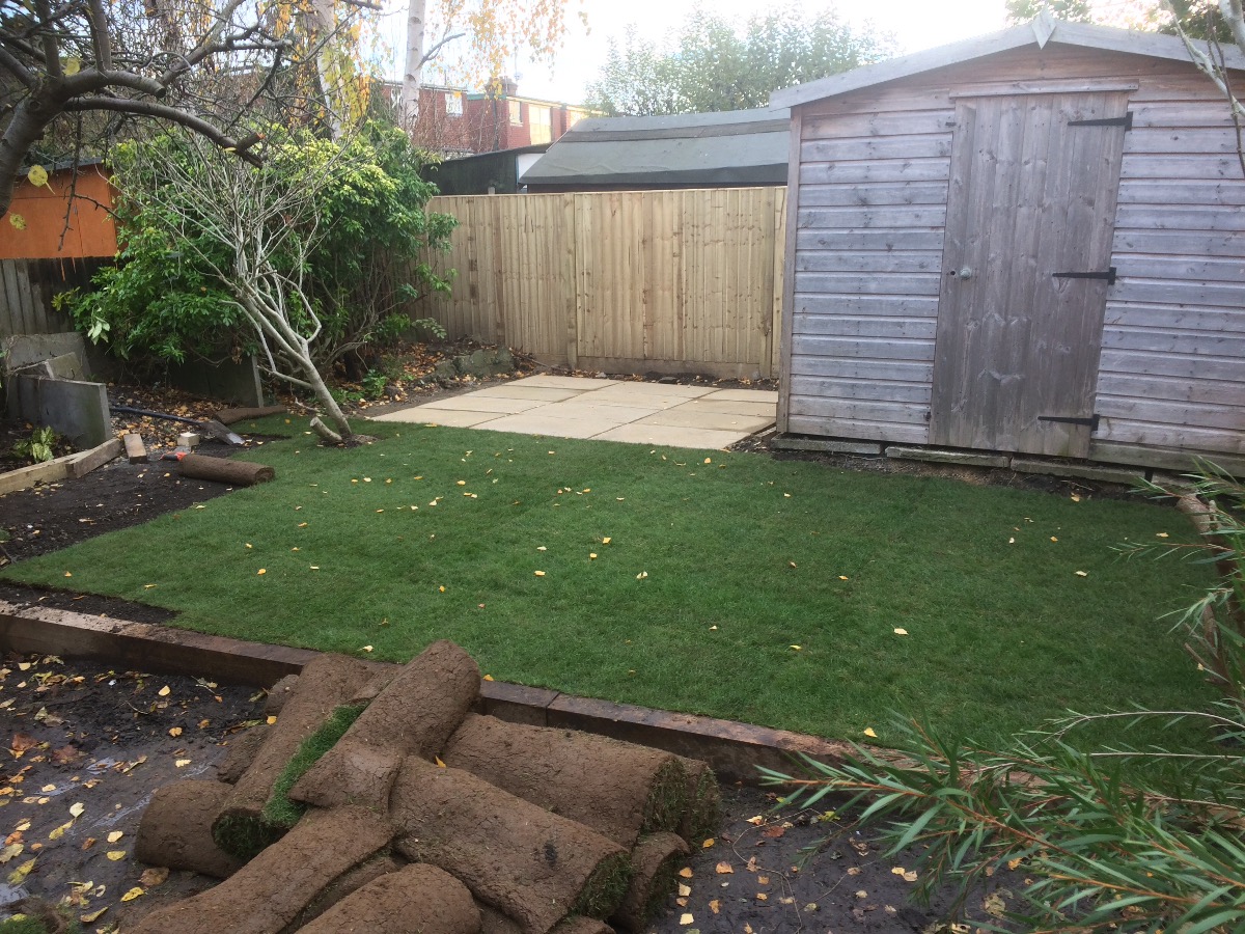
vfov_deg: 48.2
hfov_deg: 61.7
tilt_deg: -13.8
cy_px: 467
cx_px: 622
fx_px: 1043
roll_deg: +1.0
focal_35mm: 29
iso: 32
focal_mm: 4.15
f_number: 2.2
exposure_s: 1/50
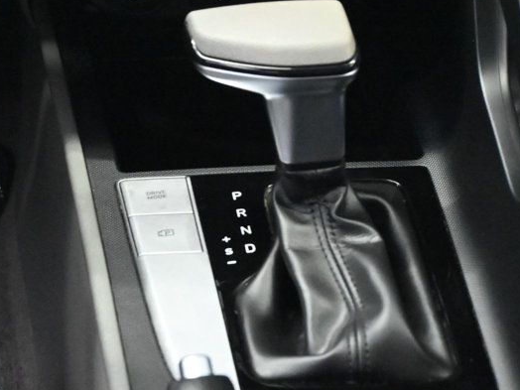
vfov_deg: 13.5
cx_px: 272
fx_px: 1652
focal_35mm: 110
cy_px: 197
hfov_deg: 17.9
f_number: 5.6
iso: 12800
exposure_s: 1/30
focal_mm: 39
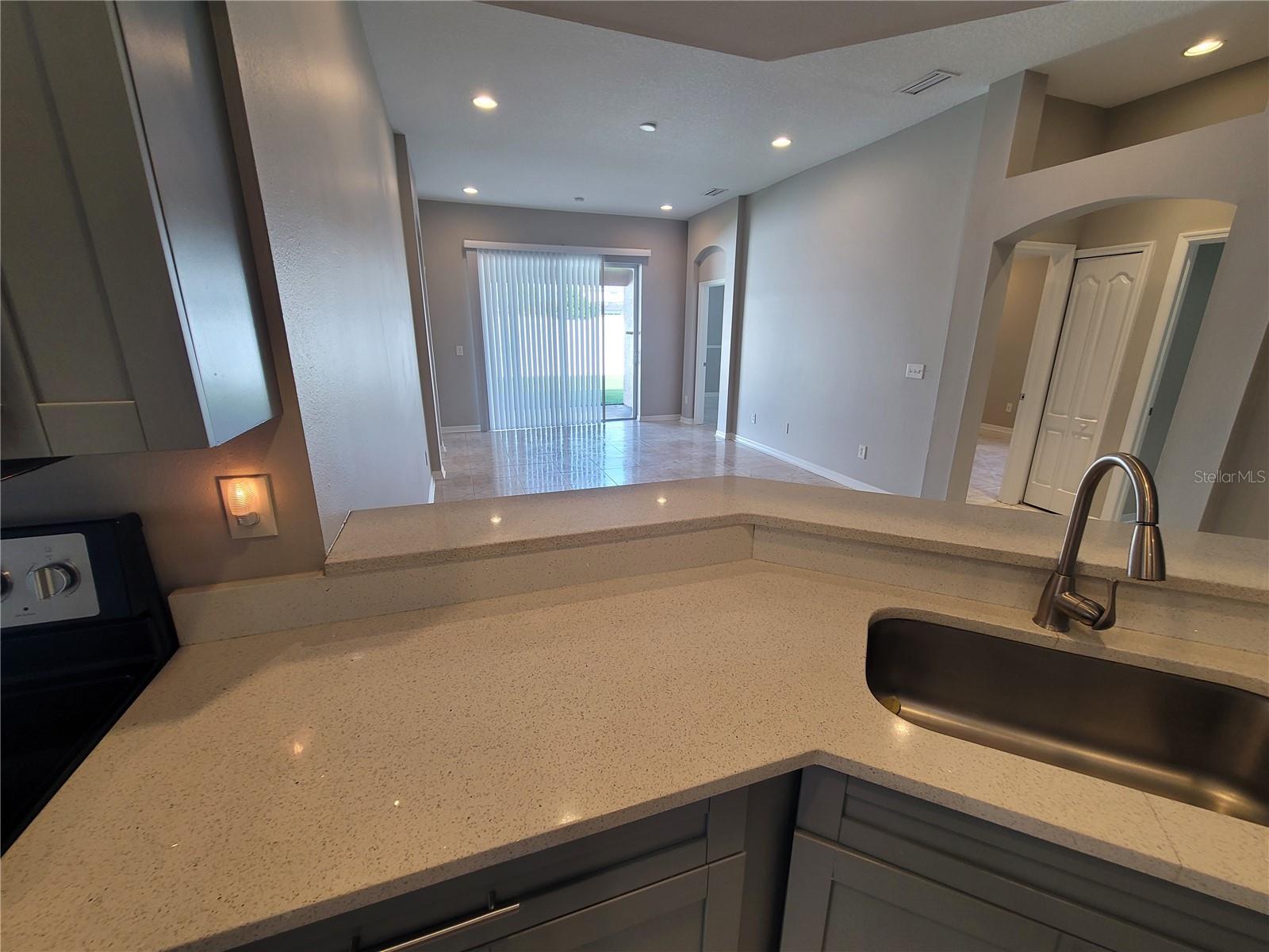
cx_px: 634
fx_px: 477
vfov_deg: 89.9
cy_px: 476
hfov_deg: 106.2
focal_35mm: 13
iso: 80
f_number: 2.2
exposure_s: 1/60
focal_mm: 2.2
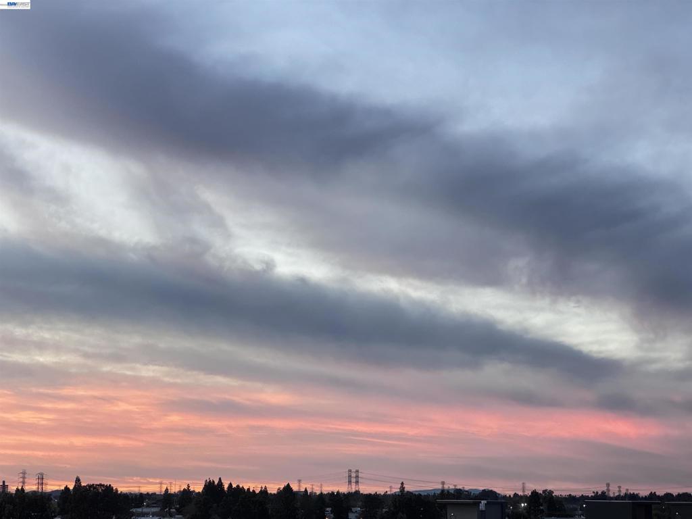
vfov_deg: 19.1
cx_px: 346
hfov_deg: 25.3
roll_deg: -0.5
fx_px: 1539
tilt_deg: +8.8
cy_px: 260
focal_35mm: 77
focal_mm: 9
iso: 640
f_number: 2.8
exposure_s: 1/60
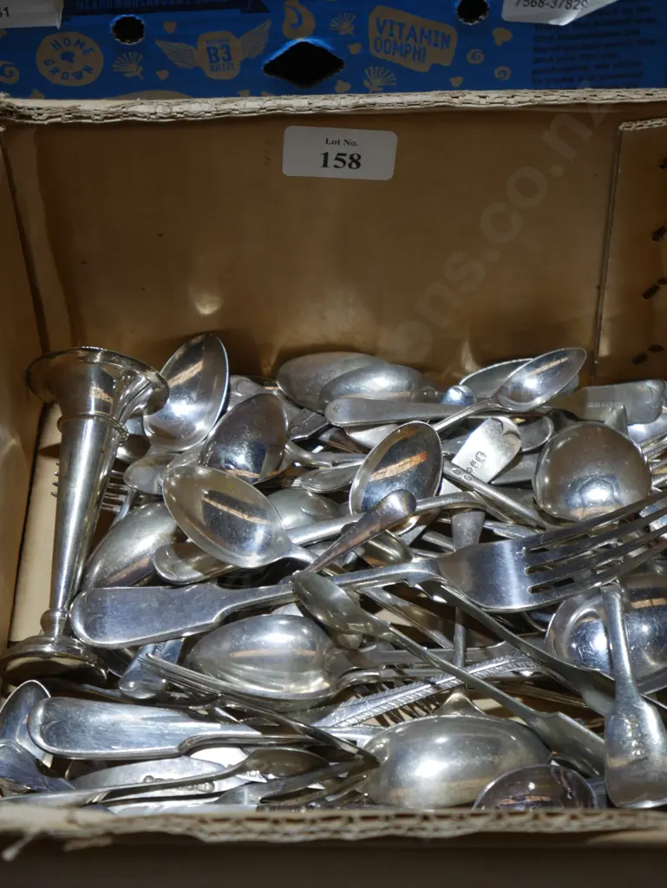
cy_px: 444
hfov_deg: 17.6
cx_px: 334
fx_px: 2156
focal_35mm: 84
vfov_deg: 23.3
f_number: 5.6
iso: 500
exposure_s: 1/100
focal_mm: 42
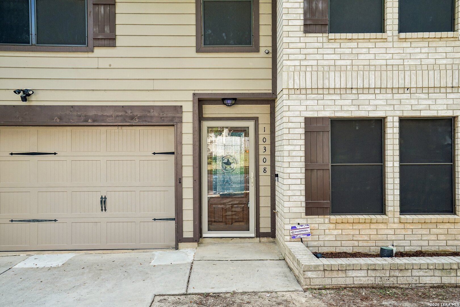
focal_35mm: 29
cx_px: 230
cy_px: 154
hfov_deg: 63.7
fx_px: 371
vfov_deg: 45.0
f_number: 9
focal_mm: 29
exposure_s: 1/50
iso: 200
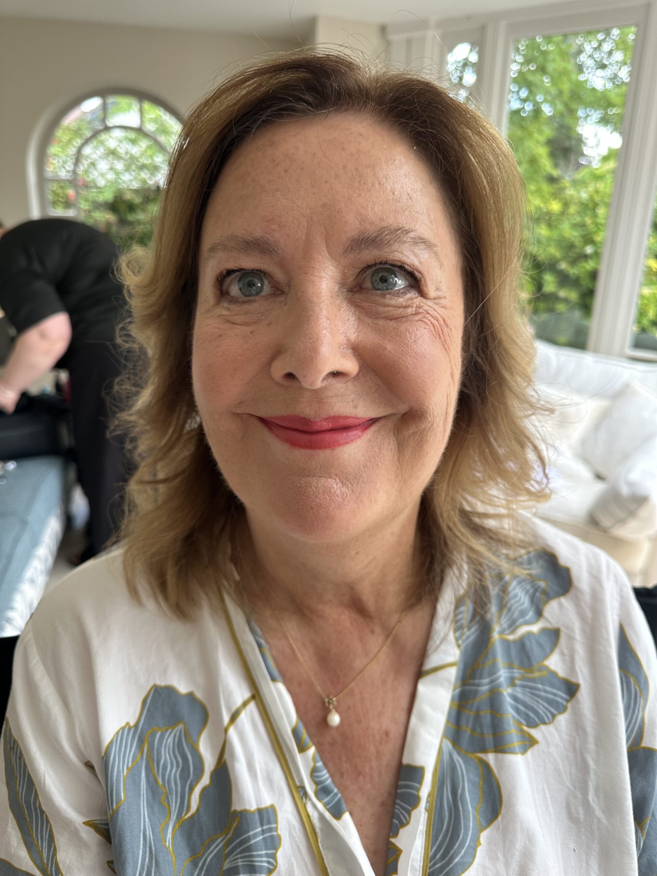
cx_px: 328
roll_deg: -3.4
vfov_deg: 71.6
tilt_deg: -17.3
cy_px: 438
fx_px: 607
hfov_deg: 56.8
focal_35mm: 24
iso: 100
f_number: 1.78
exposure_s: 1/121
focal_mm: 6.86
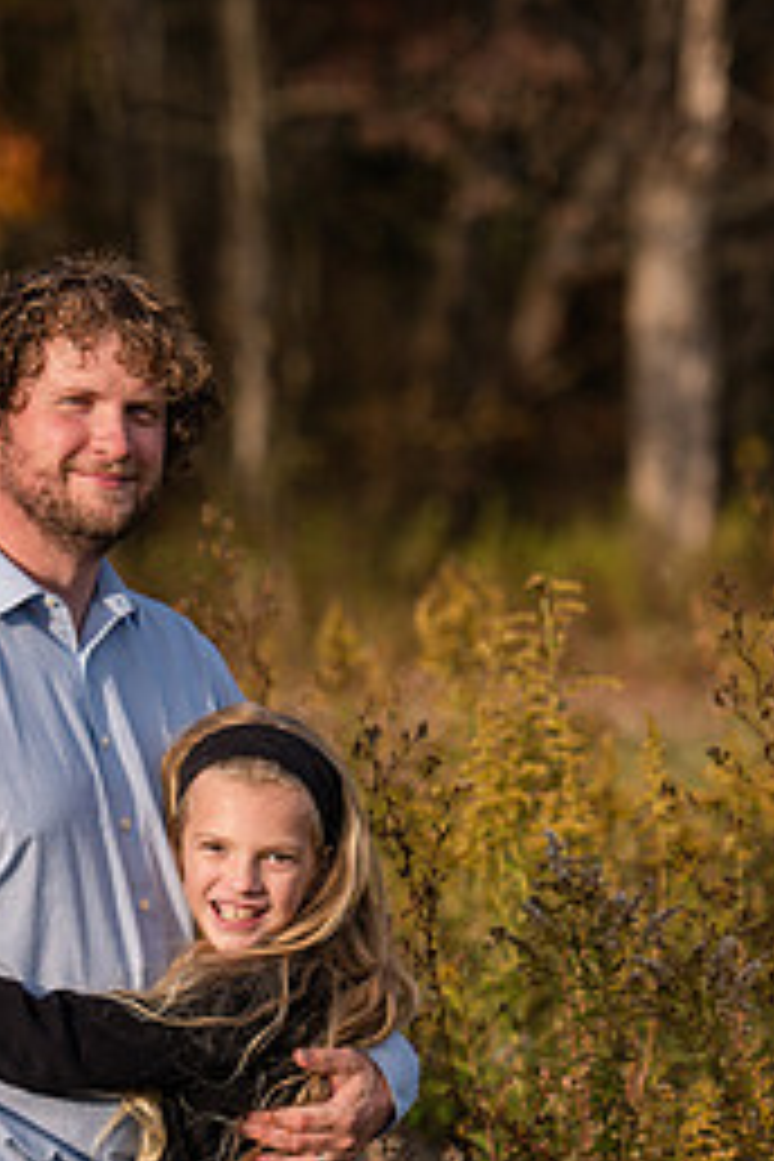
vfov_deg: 10.5
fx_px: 6288
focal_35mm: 195
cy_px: 814
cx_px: 189
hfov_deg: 7.0
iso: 450
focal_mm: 112
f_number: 3.2
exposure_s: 1/3200
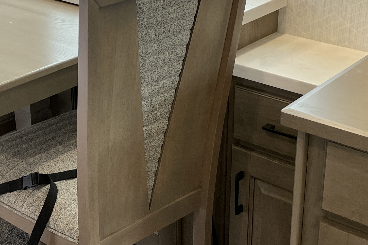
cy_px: 91
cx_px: 143
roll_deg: +0.6
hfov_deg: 27.6
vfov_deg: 18.6
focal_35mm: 73
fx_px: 746
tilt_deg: -22.3
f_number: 1.6
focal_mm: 4.2
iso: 125
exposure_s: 1/104
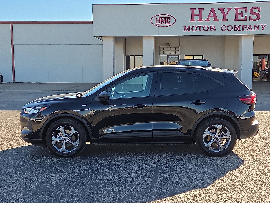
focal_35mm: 50
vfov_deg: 29.1
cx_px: 135
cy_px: 102
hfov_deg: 38.2
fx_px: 390
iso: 25
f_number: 1.8
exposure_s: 1/909
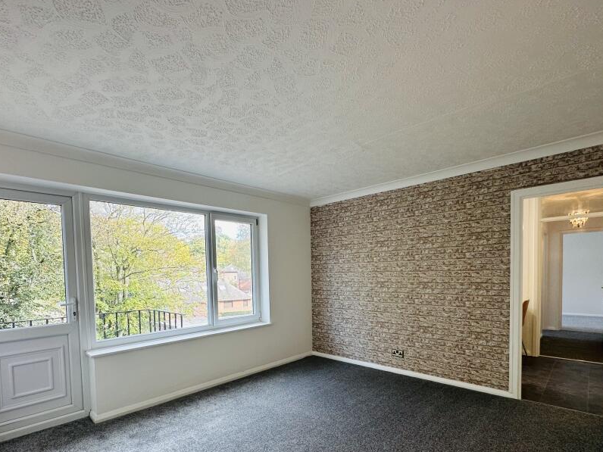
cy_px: 285
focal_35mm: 18
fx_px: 314
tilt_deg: -2.9
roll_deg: +1.8
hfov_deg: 87.5
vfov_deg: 70.3
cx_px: 274
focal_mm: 2.22
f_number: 2.2
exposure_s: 1/100
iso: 64
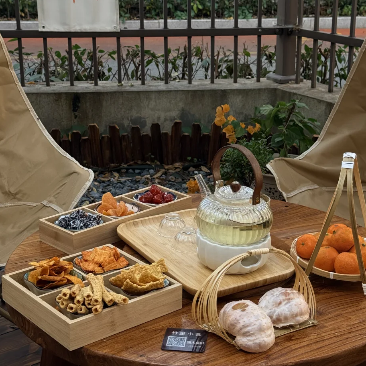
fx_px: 801
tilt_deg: -18.4
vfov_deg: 25.7
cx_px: 209
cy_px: 163
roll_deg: -1.5
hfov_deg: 25.7
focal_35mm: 67
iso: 64
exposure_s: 1/472
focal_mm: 6.76
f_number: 1.78
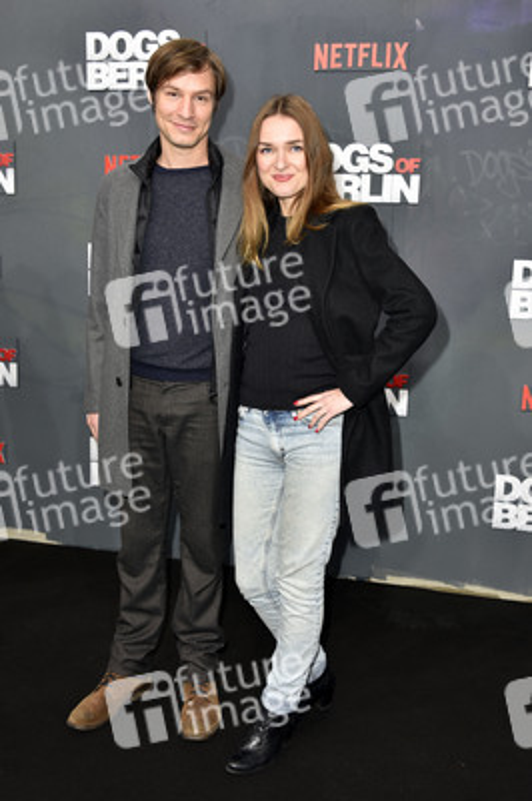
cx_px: 266
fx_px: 799
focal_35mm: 36
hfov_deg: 36.8
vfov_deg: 53.2
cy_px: 400
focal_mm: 36
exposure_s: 1/200
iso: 250
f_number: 5.6
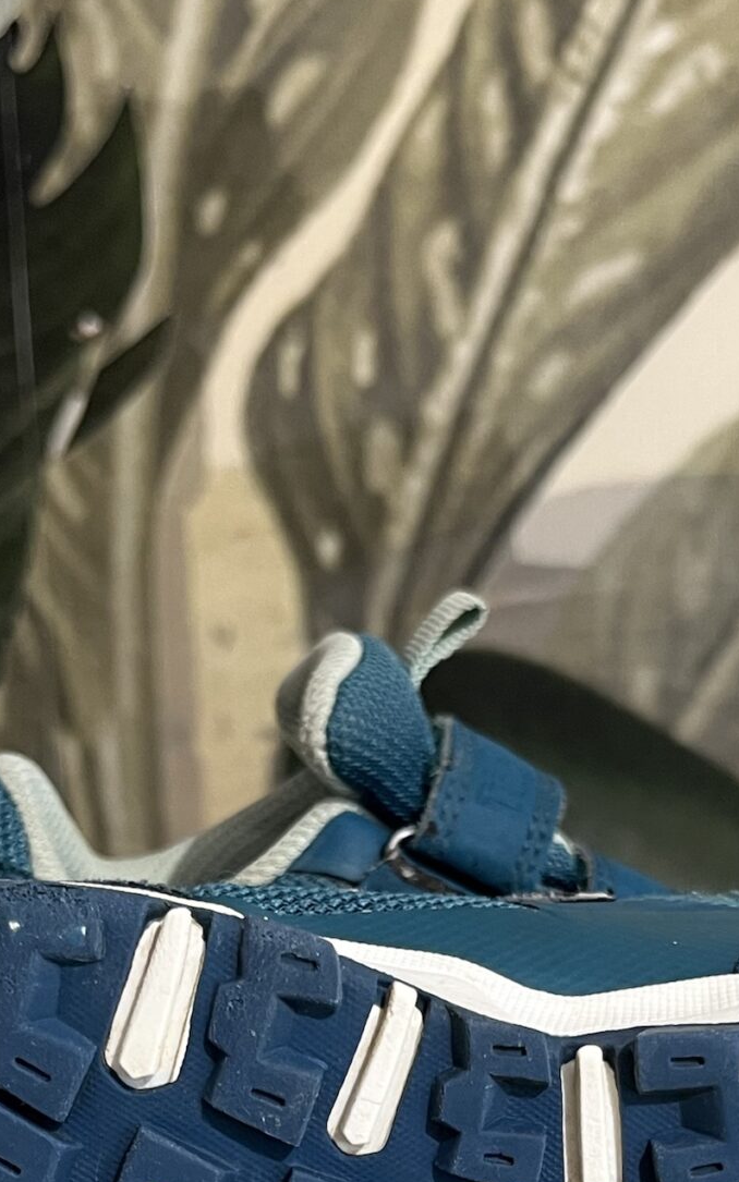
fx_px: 2095
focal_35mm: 65
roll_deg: +2.0
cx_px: 465
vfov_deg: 29.1
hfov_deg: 20.0
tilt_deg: -17.0
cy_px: 1229
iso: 125
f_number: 1.6
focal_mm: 5.1
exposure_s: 1/50
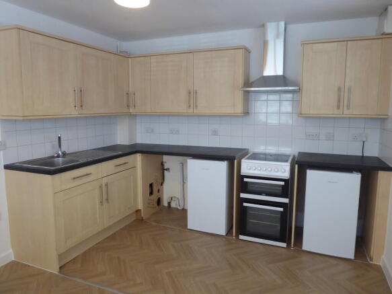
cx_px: 196
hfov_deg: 69.4
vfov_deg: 54.9
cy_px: 147
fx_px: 283
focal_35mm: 25
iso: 250
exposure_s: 1/60
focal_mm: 4.3
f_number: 3.3
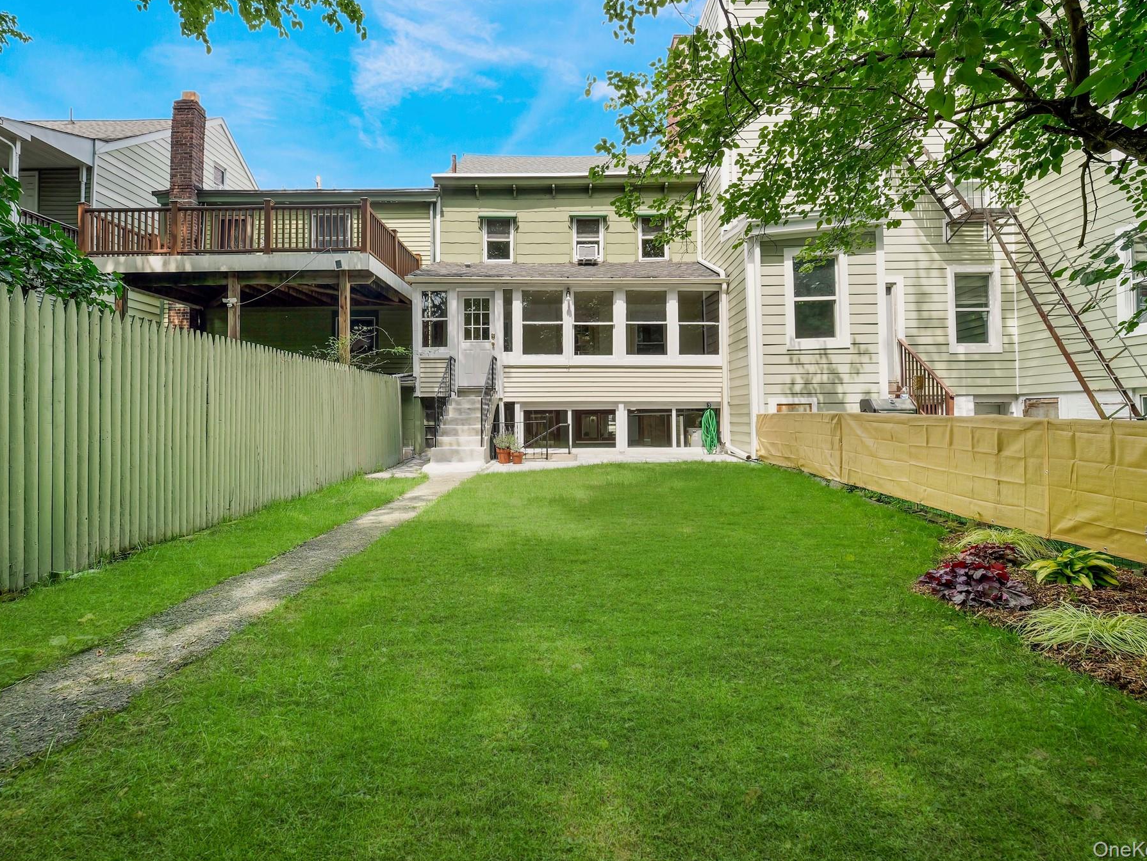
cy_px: 373
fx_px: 530
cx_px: 568
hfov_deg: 94.5
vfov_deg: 77.7
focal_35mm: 16
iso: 200
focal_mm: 7
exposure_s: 1/500
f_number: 3.5
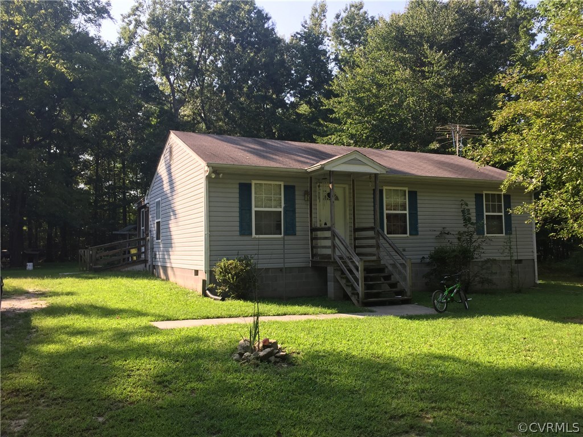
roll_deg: +0.1
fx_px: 488
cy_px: 218
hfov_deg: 61.7
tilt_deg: +3.0
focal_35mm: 29
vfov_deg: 48.2
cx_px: 292
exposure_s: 1/482
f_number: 2.2
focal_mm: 4.15
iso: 32
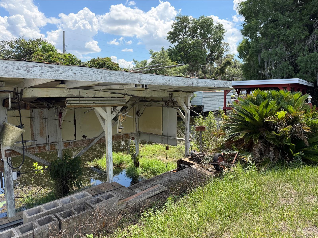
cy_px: 119
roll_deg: -1.1
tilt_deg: -6.6
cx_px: 159
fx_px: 220
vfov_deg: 56.8
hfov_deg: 71.6
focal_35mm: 24
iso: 100
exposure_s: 1/1901
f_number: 1.78
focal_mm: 6.76
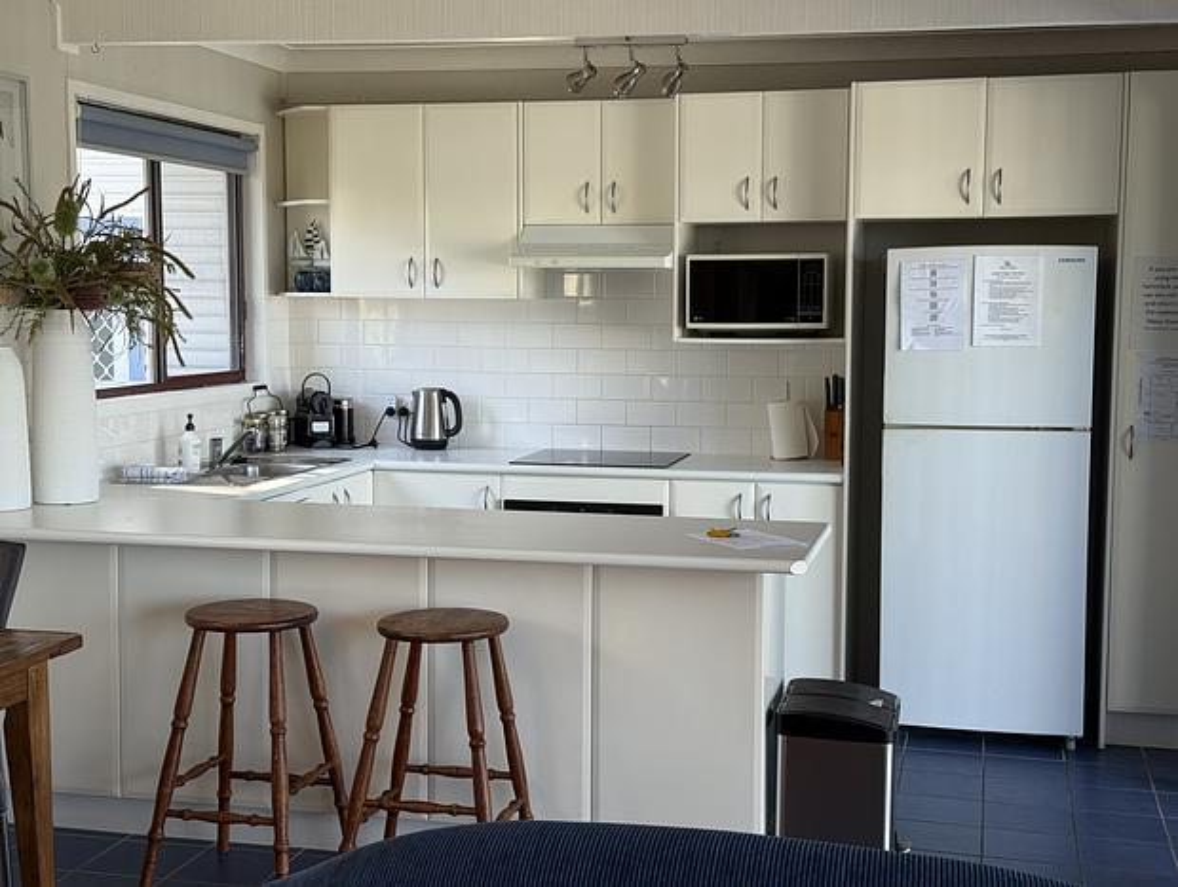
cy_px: 444
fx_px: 1636
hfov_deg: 39.6
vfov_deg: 30.3
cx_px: 589
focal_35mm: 48
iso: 50
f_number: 1.78
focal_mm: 6.76
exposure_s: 1/128
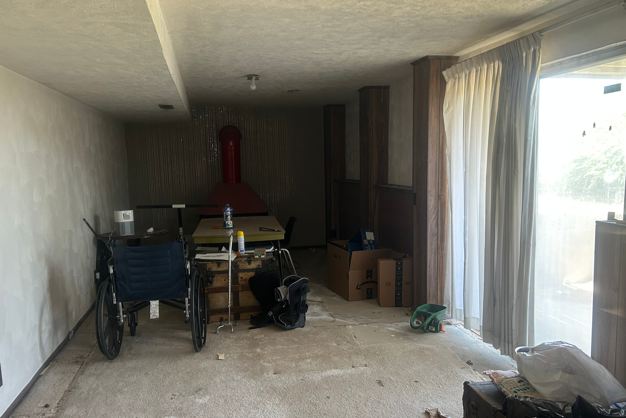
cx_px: 308
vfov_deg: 46.4
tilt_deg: -5.9
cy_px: 220
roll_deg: +0.2
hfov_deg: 65.5
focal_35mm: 28
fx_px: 487
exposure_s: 1/60
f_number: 1.5
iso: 160
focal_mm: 5.7
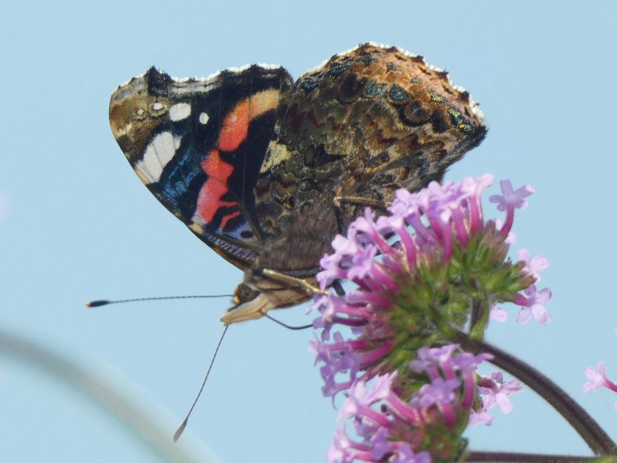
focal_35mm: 329
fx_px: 5865
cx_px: 308
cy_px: 232
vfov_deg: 4.5
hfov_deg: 6.0
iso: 80
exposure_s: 1/160
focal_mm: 58.9
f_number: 5.6
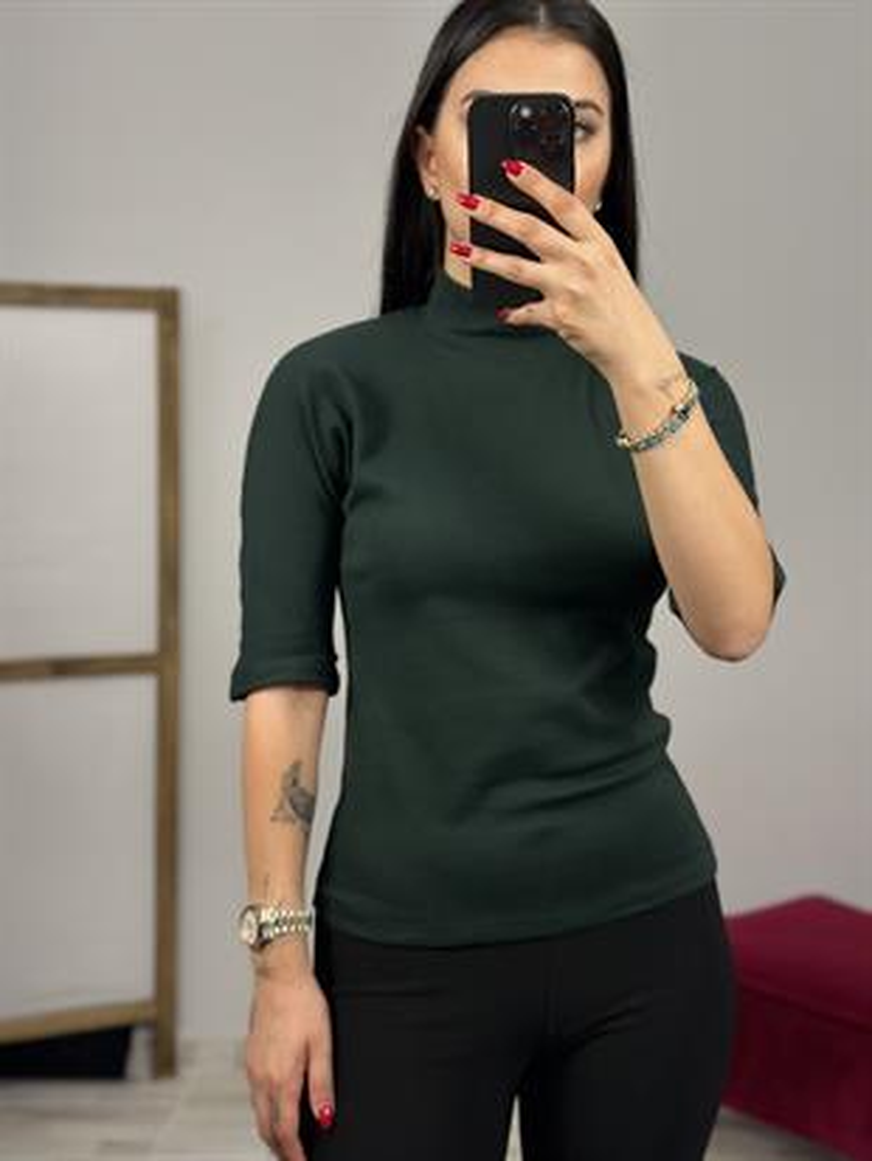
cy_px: 580
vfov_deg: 39.6
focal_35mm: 48
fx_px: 1611
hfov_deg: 30.3
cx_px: 436
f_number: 1.78
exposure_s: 1/100
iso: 200
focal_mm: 6.86
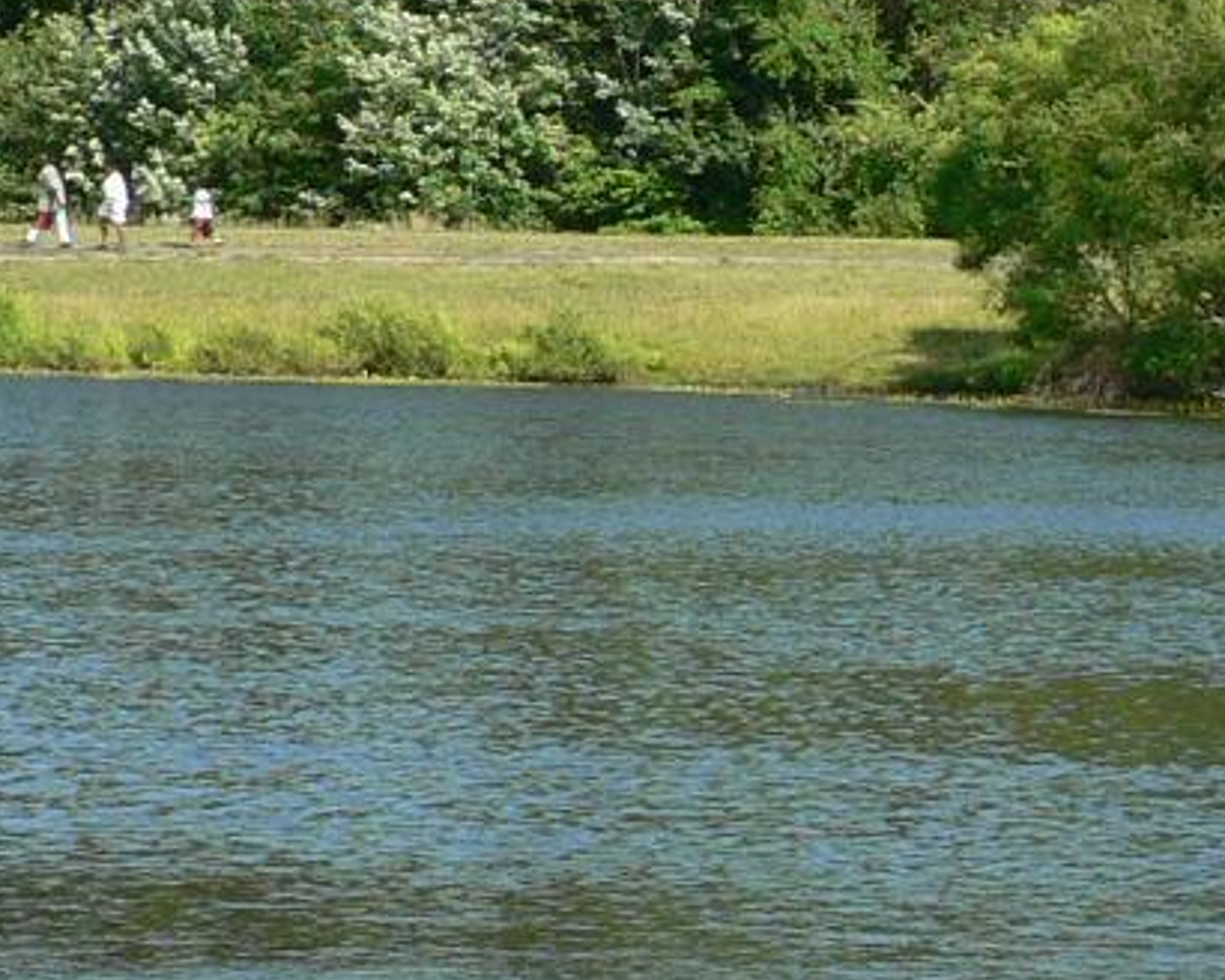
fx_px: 8701
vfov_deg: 6.4
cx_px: 2229
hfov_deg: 7.8
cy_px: 505
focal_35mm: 240
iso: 80
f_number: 4
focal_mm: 10.5
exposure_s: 1/400
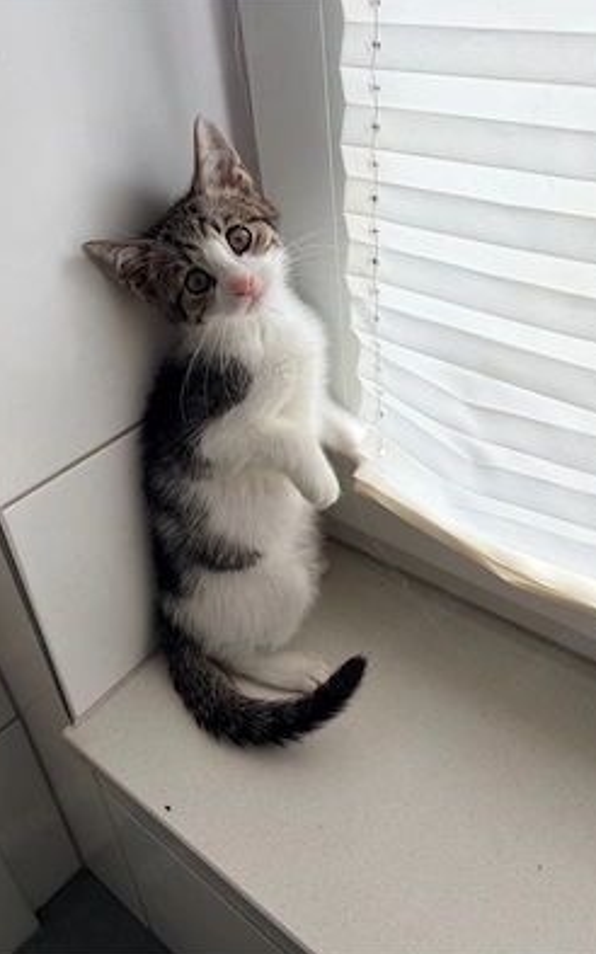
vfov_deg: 66.5
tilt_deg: -35.4
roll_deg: +7.6
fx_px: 728
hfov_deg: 44.4
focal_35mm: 28
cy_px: 477
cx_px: 259
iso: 50
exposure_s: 1/519
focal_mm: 5.96
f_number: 1.6
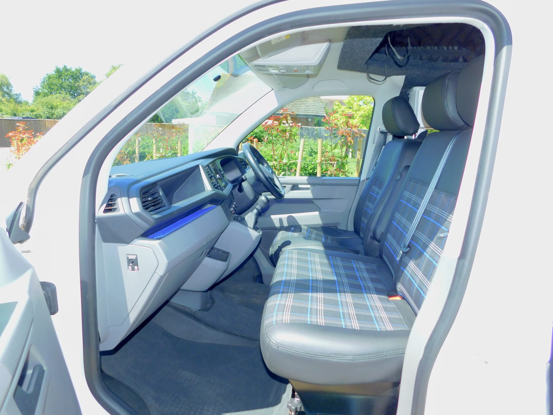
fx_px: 367
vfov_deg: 58.9
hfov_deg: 73.9
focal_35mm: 23
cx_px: 276
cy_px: 208
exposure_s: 1/320
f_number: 3
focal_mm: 4
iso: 125
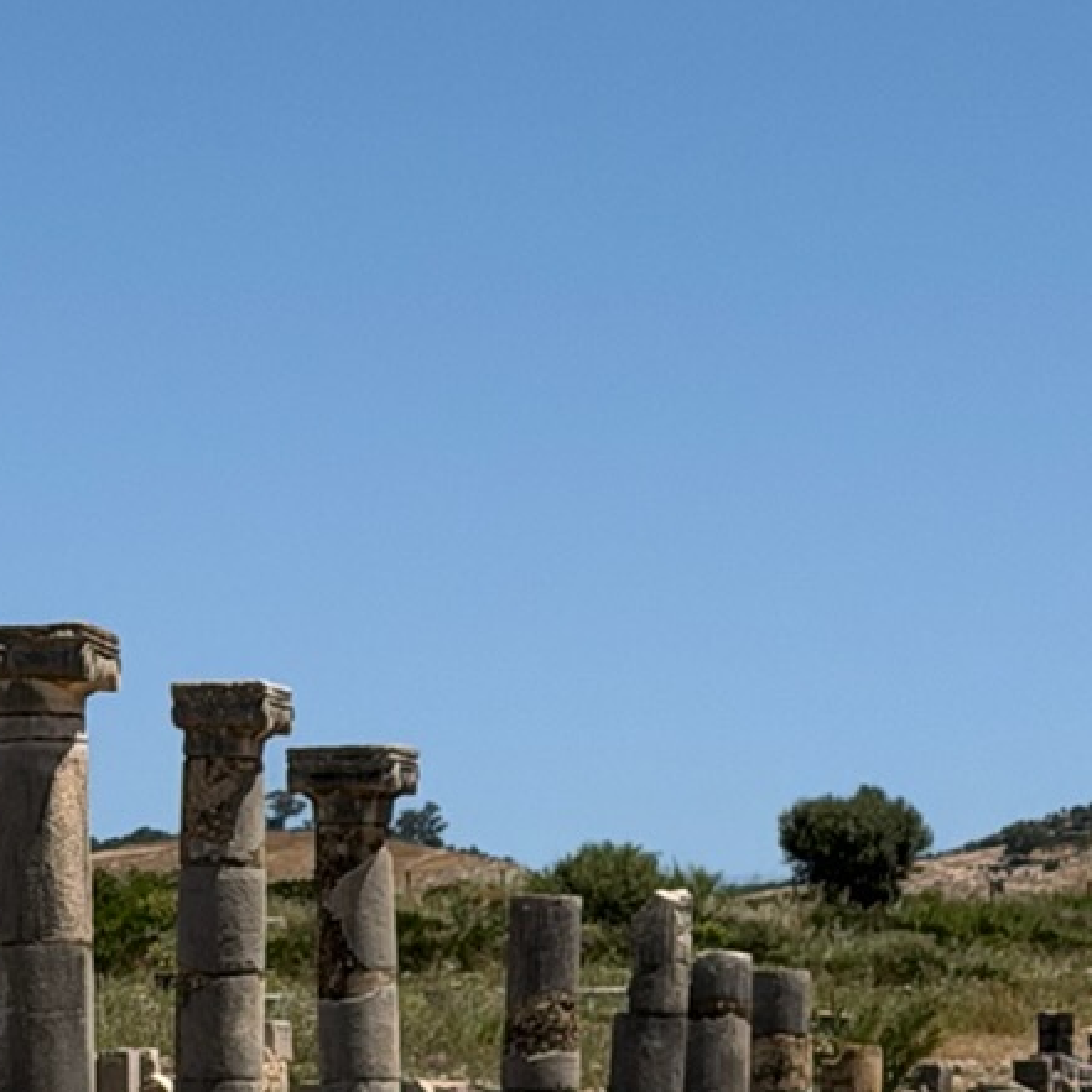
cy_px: 849
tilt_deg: +4.1
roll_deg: -0.9
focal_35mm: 197
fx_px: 7031
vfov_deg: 8.9
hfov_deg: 8.8
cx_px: -37
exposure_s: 1/7874
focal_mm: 6.76
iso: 64
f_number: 1.78
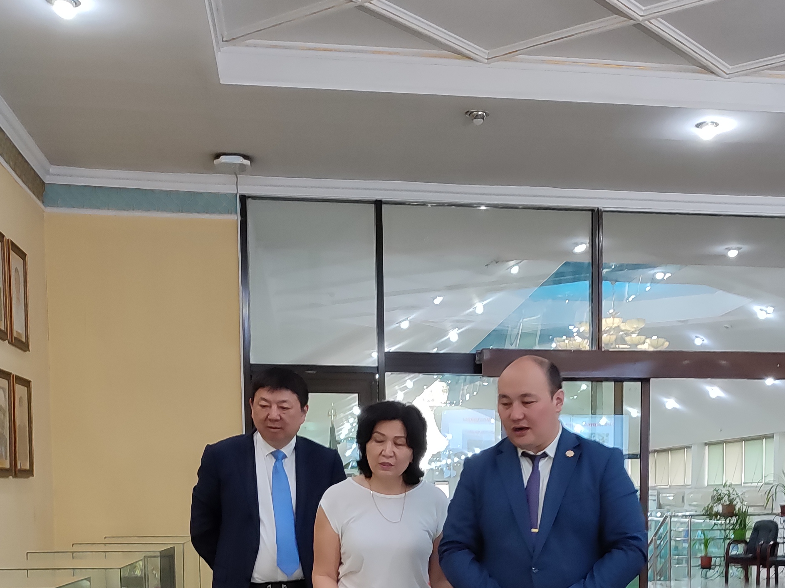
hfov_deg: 35.9
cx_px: 516
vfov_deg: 26.1
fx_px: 1202
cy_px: 586
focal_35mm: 53
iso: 279
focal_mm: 5.95
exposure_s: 1/25
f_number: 1.89
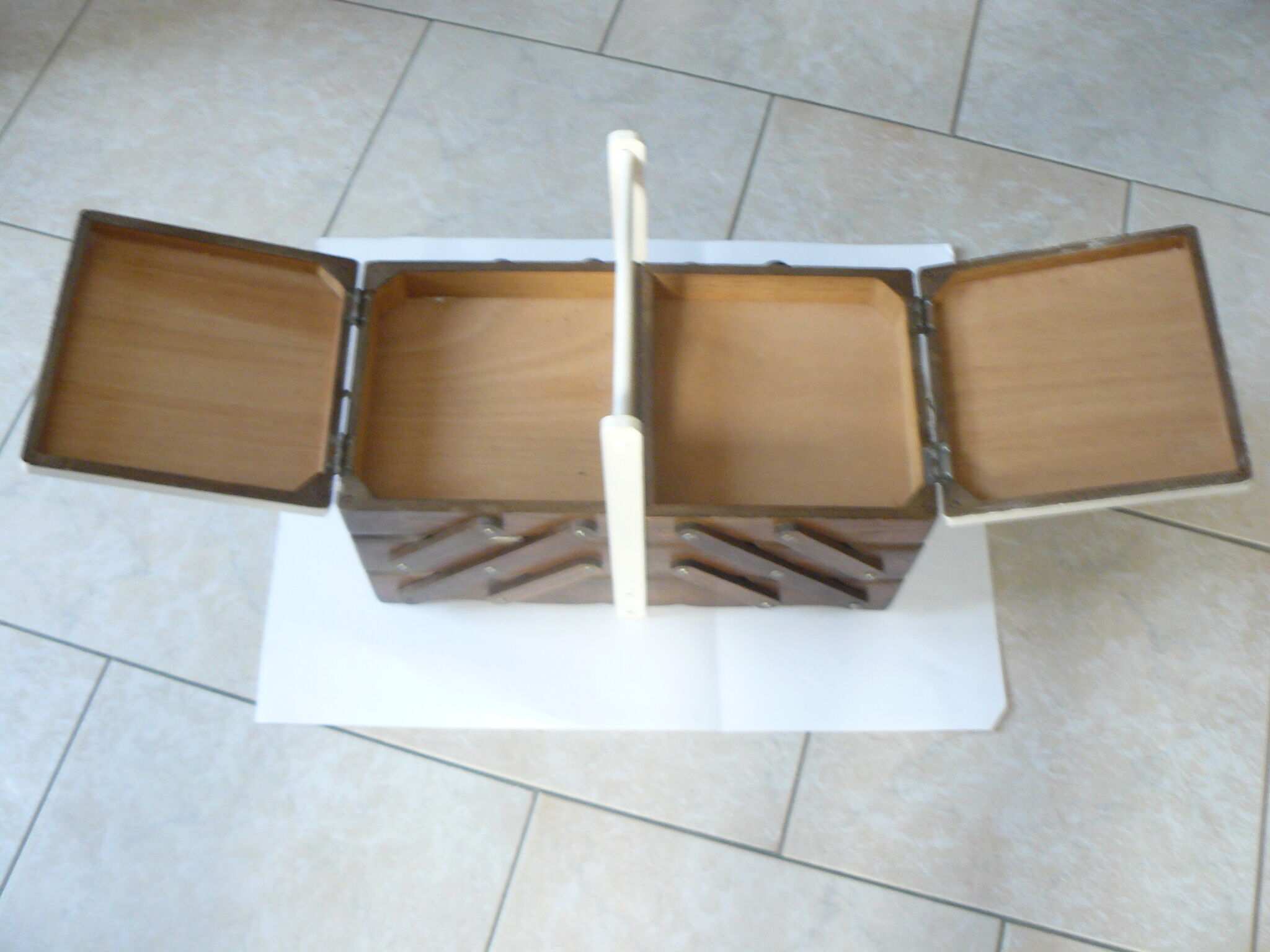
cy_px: 476
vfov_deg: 39.7
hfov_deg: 51.4
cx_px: 635
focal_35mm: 36
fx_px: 1321
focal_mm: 6
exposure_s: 1/10
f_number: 2.8
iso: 200
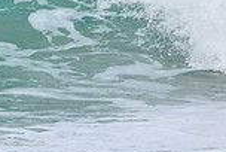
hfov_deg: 0.7
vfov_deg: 0.5
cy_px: -41
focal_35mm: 3046
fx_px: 19159
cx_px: -196
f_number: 11
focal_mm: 800
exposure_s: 1/2000
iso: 1400
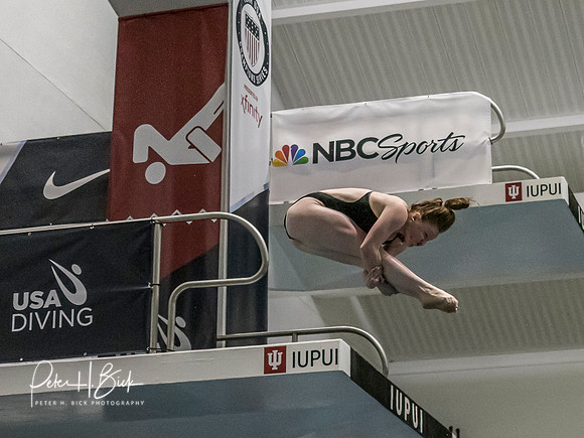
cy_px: 148
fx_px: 1859
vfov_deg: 13.4
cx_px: 338
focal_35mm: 110
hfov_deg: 17.8
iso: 4000
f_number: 2.8
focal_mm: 30
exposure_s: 1/1600
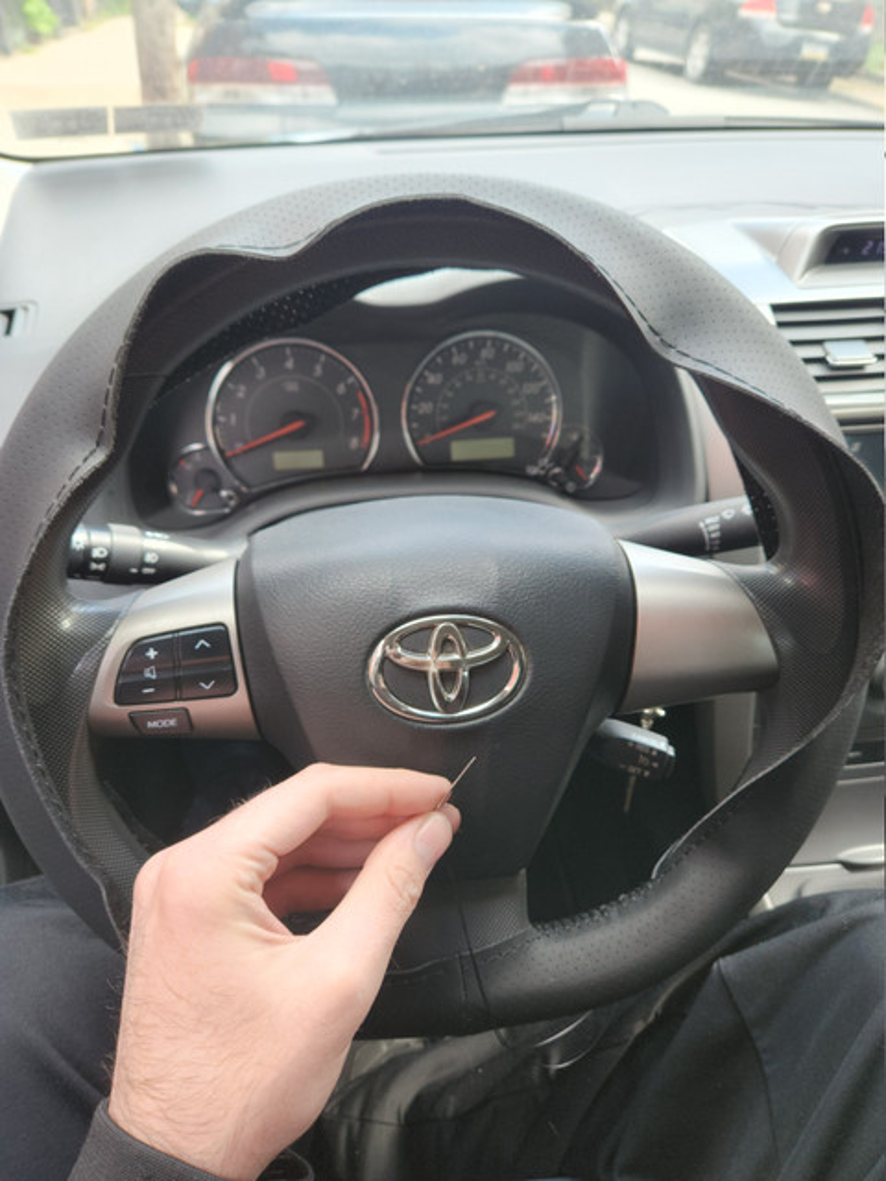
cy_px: 590
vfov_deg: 73.9
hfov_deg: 58.9
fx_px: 785
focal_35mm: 23
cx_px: 443
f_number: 1.8
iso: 32
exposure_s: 1/60
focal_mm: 5.4
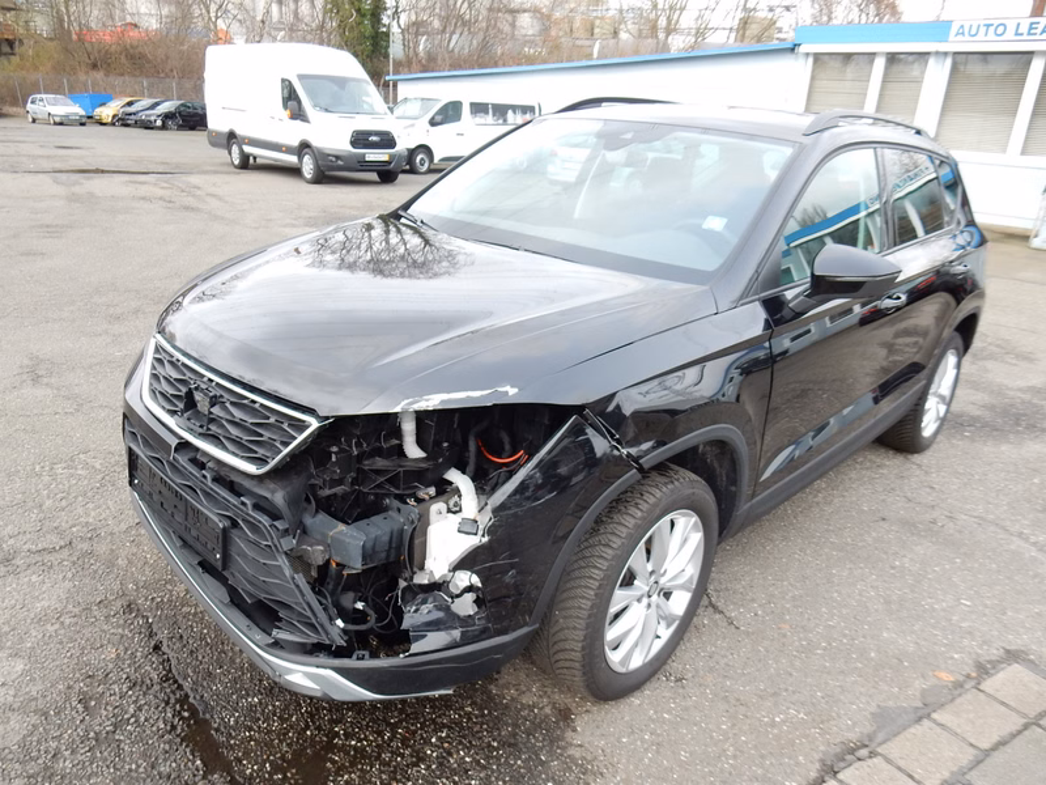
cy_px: 392
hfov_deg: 69.4
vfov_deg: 54.9
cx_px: 523
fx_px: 755
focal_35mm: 25
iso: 125
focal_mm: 4.5
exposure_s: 1/125
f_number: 3.7
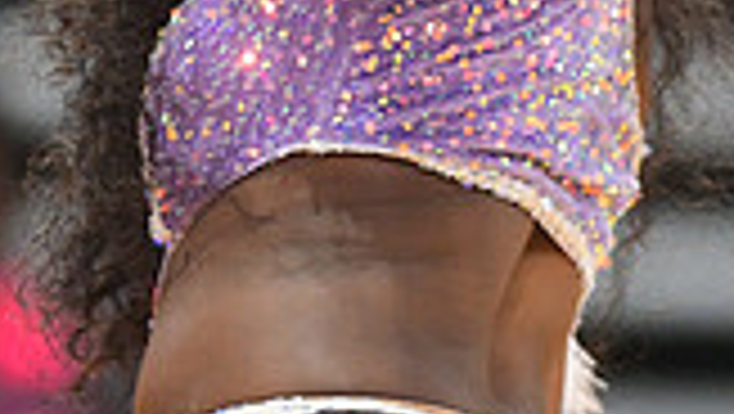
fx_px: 21777
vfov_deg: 1.1
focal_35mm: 1118
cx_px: 540
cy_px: -353
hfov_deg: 1.9
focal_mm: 300
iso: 6400
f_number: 3.2
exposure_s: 1/1000
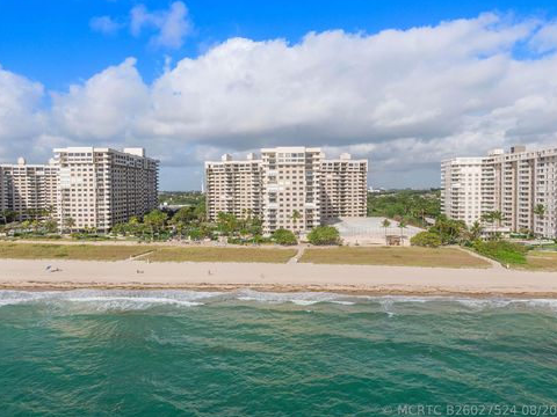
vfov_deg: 54.9
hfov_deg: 69.4
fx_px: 402
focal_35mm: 25
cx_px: 285
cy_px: 203
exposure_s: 1/2000
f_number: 2.8
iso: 100
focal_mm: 4.39
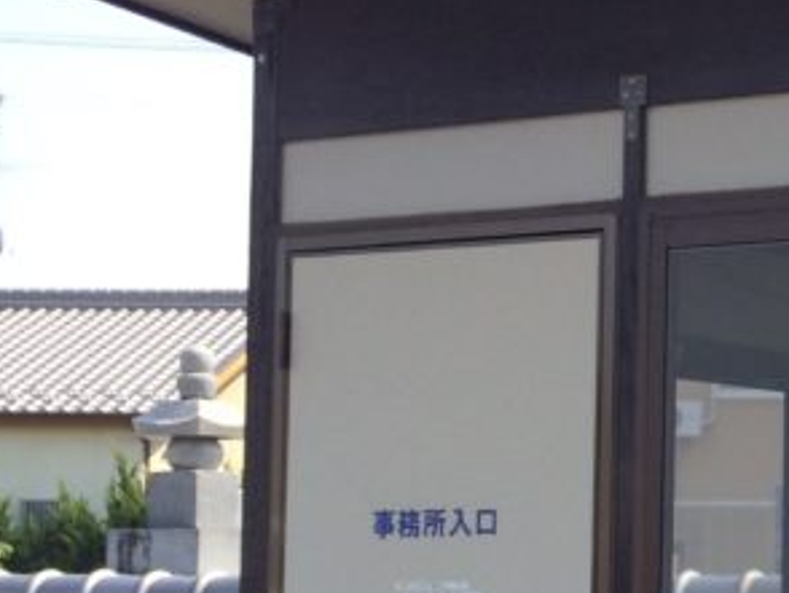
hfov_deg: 17.5
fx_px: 2304
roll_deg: +1.0
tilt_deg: +3.4
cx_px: 1184
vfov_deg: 14.6
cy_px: 459
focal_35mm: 101
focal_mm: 4.15
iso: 32
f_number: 2.2
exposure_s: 1/873
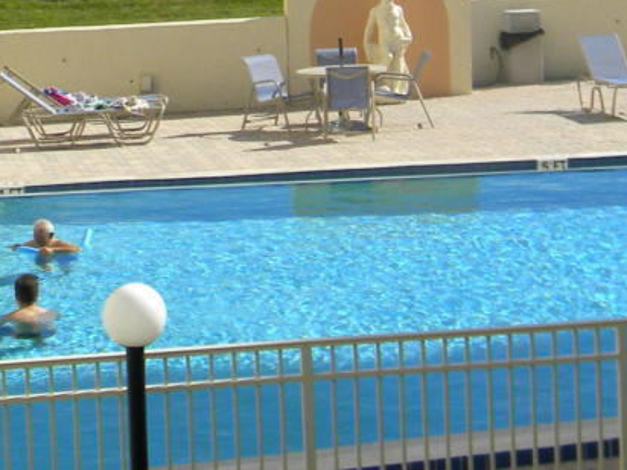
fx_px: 2463
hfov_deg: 14.5
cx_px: 378
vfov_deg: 10.7
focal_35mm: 136
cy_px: -114
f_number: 7.6
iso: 110
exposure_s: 1/420
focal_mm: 7.3
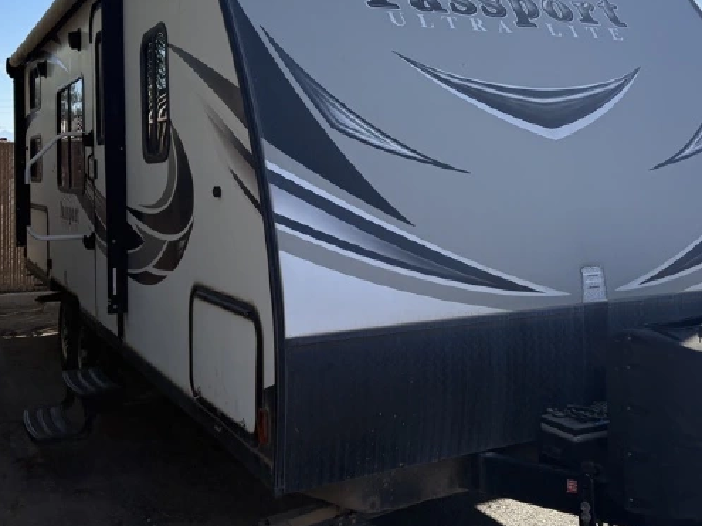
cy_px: 162
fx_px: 852
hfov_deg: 44.8
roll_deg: -0.5
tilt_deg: -1.6
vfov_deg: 33.9
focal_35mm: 42
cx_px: 373
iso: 64
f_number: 1.6
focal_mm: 5.96
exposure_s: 1/3279
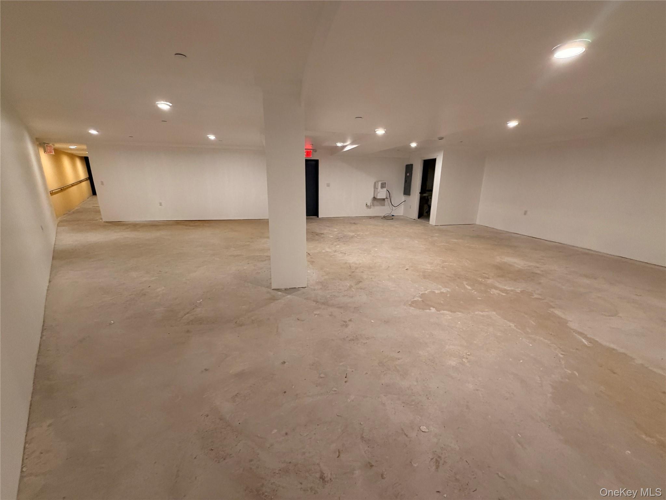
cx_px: 333
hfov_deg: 102.1
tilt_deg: -14.2
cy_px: 250
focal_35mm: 14
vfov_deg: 85.7
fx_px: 269
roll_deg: -0.8
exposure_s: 1/60
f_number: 2.2
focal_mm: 2.22
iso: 320
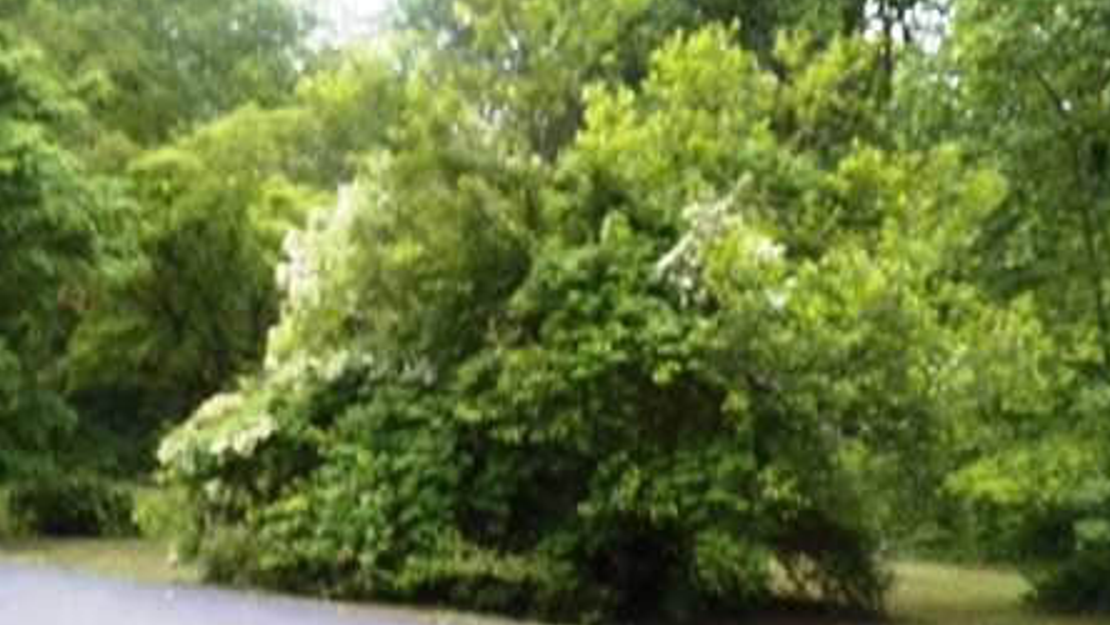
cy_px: 470
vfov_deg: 26.8
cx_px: 618
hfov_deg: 46.3
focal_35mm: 44
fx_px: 1295
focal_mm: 4.9
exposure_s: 1/30
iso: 250
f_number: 2.8
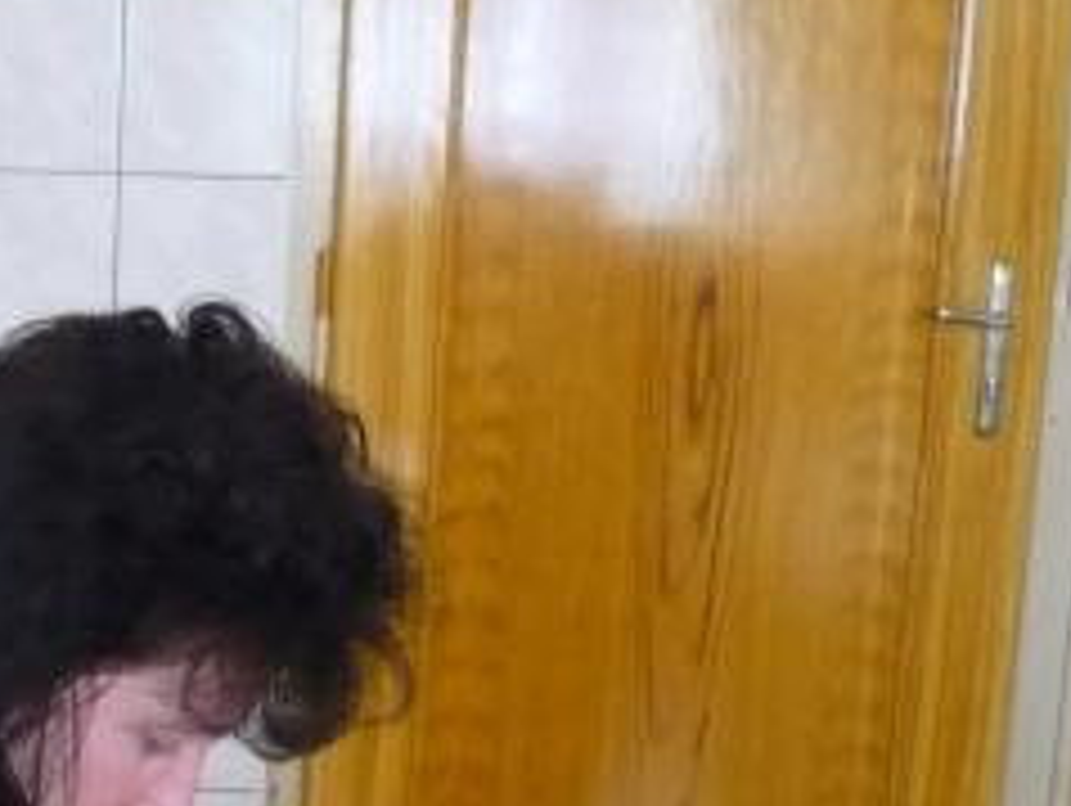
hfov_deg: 20.1
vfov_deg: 15.6
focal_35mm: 94
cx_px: -22
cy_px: 738
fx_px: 2911
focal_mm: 5.8
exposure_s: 1/30
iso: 250
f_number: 2.8
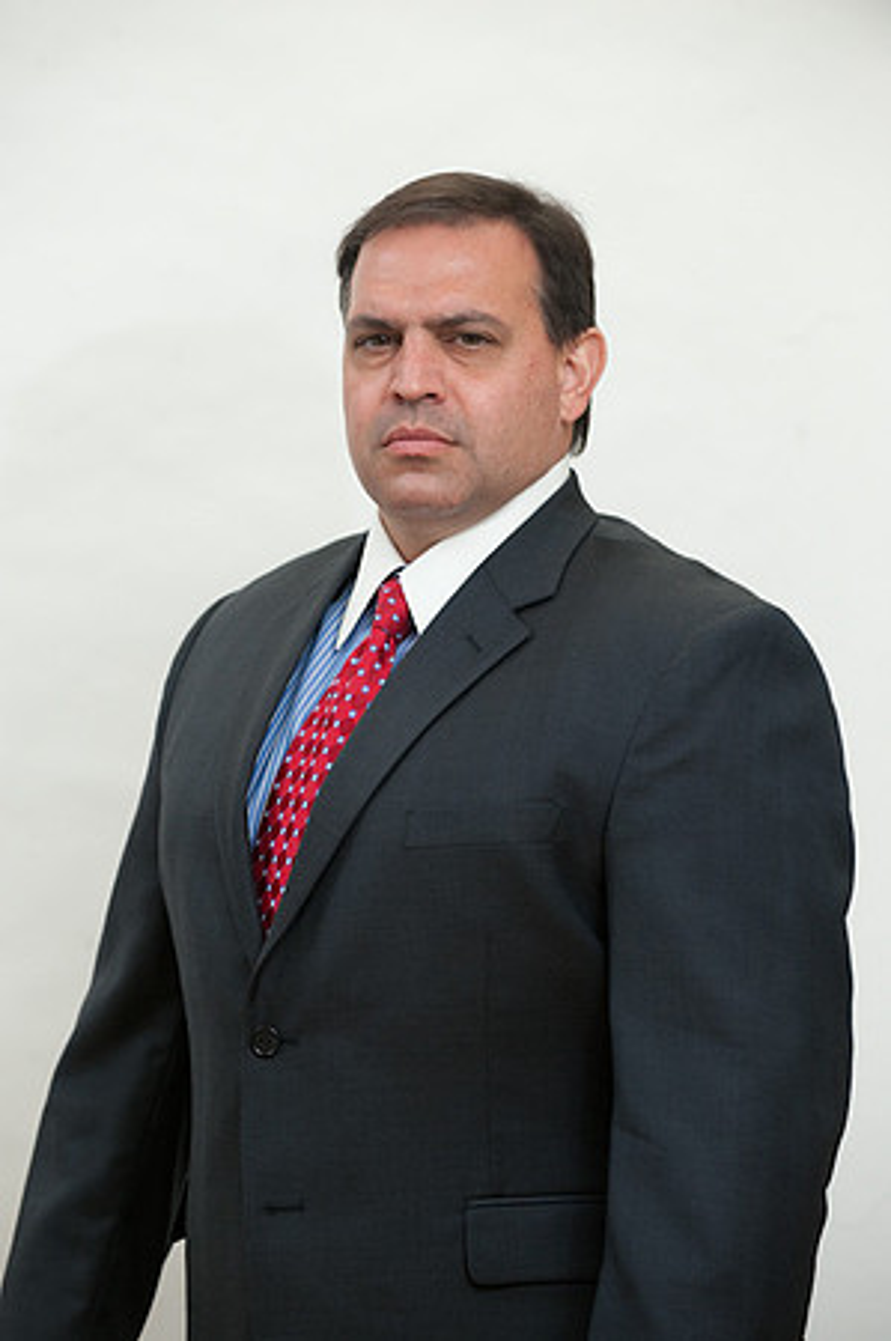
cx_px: 446
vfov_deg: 13.7
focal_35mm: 150
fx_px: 5581
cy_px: 670
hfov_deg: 9.1
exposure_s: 1/80
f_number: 4.5
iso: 640
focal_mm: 150
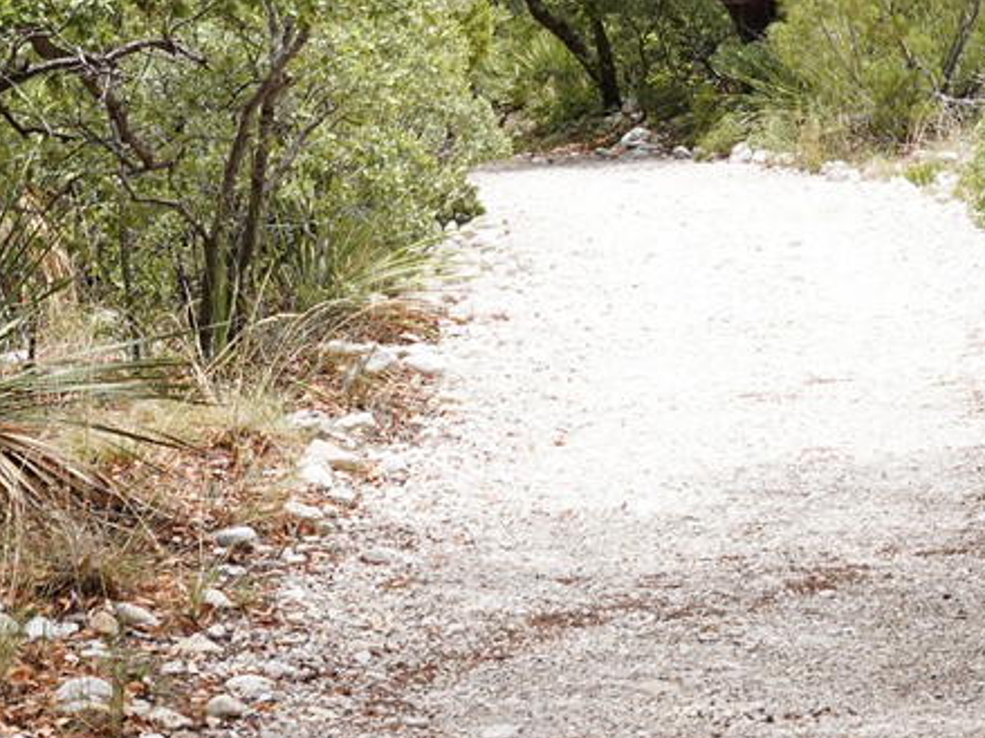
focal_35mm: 149
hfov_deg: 13.2
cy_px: -426
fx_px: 4239
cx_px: 819
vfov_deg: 9.6
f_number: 8
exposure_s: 1/100
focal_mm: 34
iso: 100
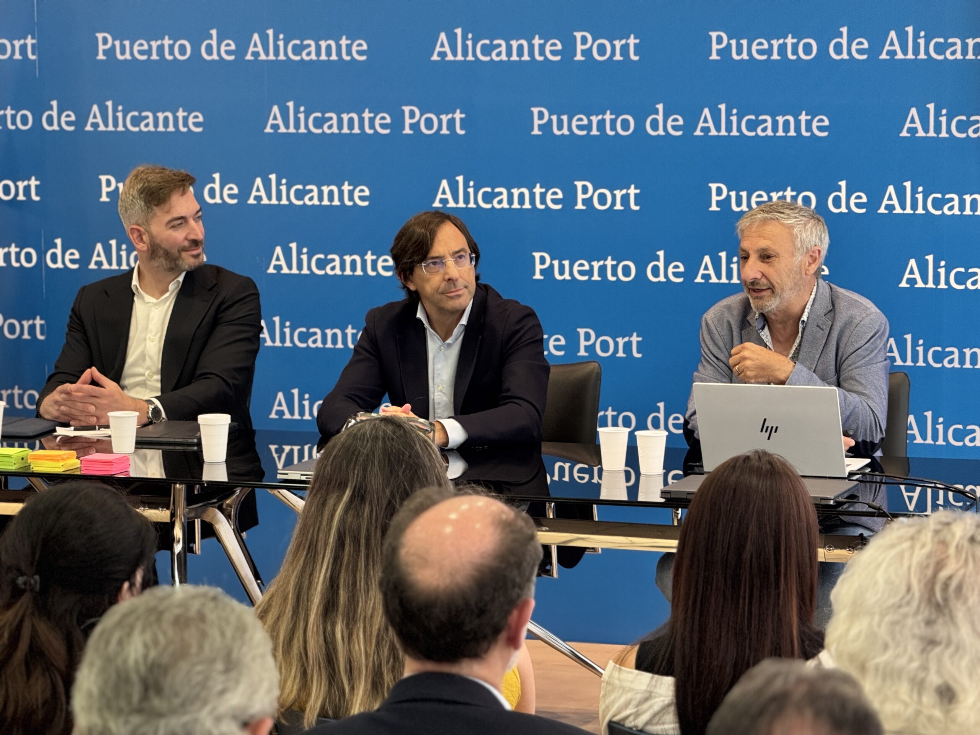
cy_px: 368
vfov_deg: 12.3
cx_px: 490
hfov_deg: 16.4
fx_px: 3397
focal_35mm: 120
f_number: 2.8
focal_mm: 15.66
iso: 250
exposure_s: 1/50
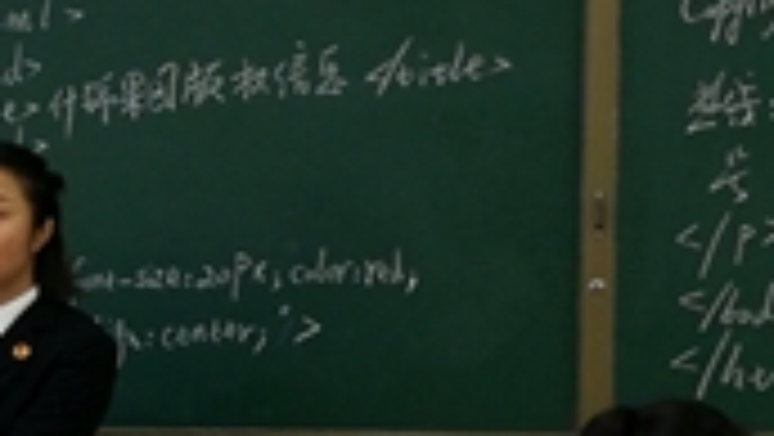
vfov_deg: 7.0
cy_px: 578
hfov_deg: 12.1
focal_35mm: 171
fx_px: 3512
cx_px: -333
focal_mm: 3.95
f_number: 2.2
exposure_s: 1/50
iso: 200
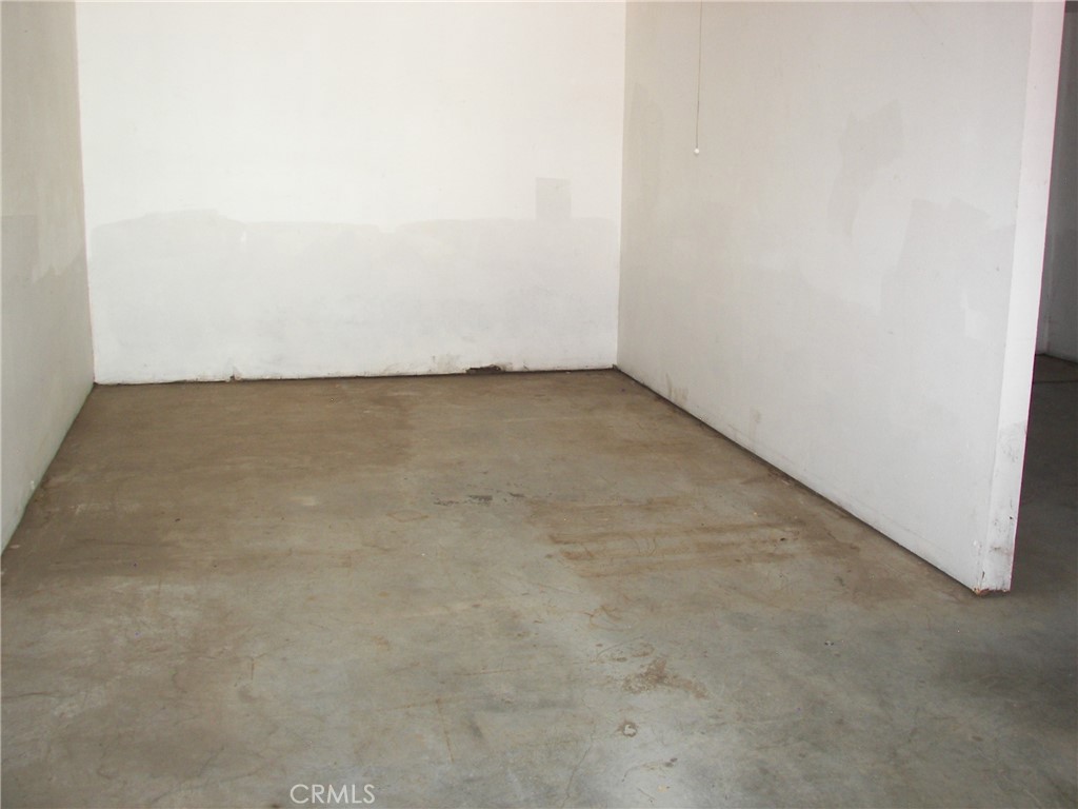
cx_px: 539
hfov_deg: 51.4
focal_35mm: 36
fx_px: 1121
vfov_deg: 39.7
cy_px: 404
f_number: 2.8
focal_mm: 6
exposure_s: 1/30
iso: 100
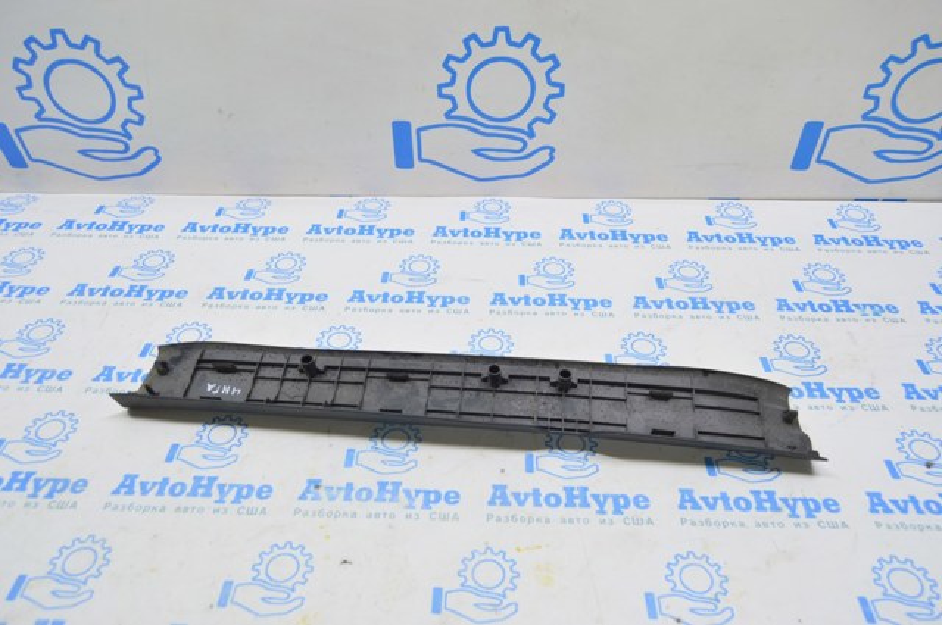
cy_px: 312
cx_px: 471
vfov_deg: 47.8
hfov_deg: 67.4
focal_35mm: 27
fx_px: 706
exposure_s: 1/20
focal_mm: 18
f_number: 5.6
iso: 400
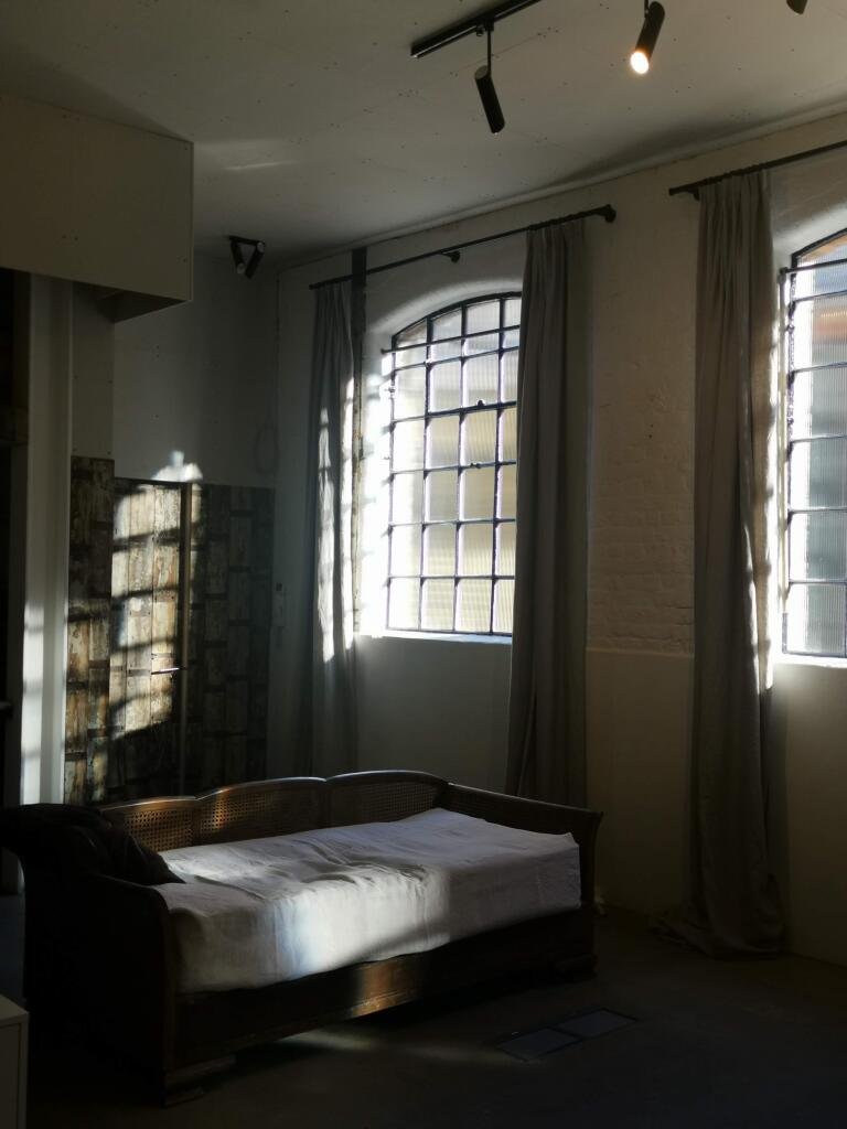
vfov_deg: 49.0
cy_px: 564
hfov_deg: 37.7
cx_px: 424
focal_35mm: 38
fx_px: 1240
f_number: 1.8
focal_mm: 5.58
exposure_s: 1/100
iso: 64
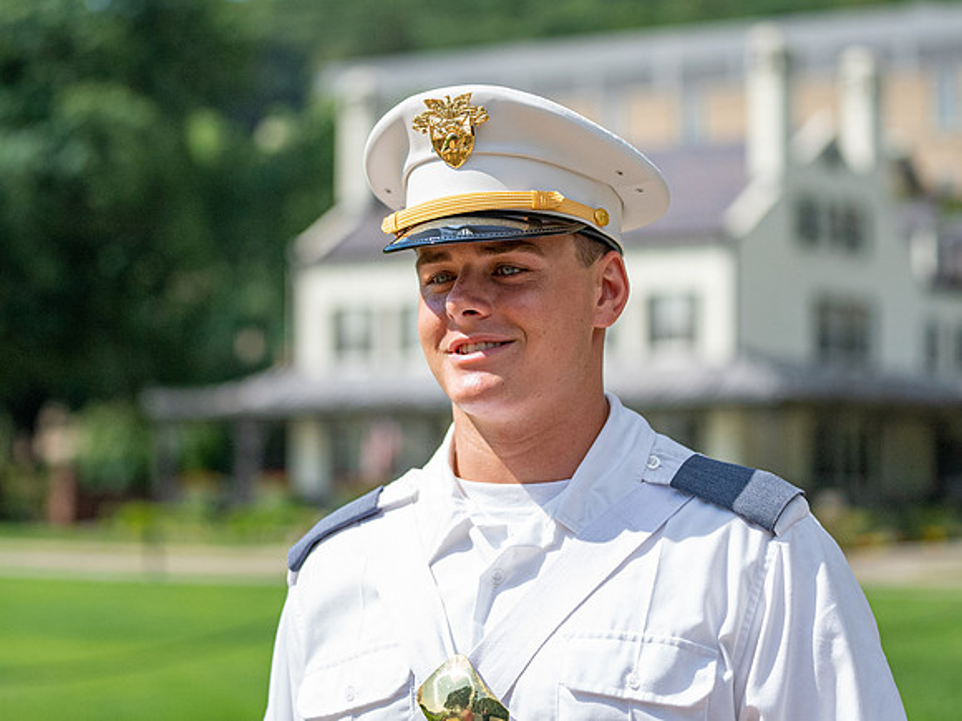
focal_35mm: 97
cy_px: 291
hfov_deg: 20.2
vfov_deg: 15.2
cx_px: 481
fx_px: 2700
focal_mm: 75
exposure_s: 1/2500
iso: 1600
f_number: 2.8
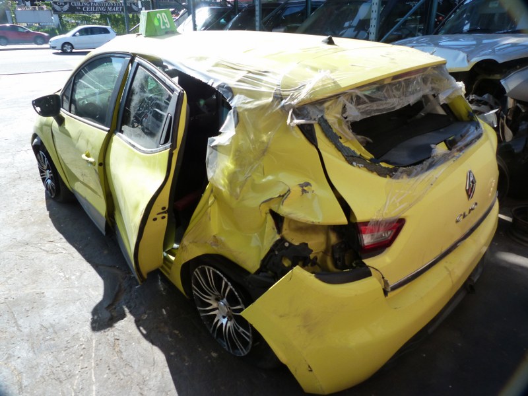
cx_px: 264
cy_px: 198
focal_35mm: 25
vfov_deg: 54.9
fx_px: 381
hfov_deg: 69.4
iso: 125
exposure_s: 1/200
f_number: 4
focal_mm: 4.5
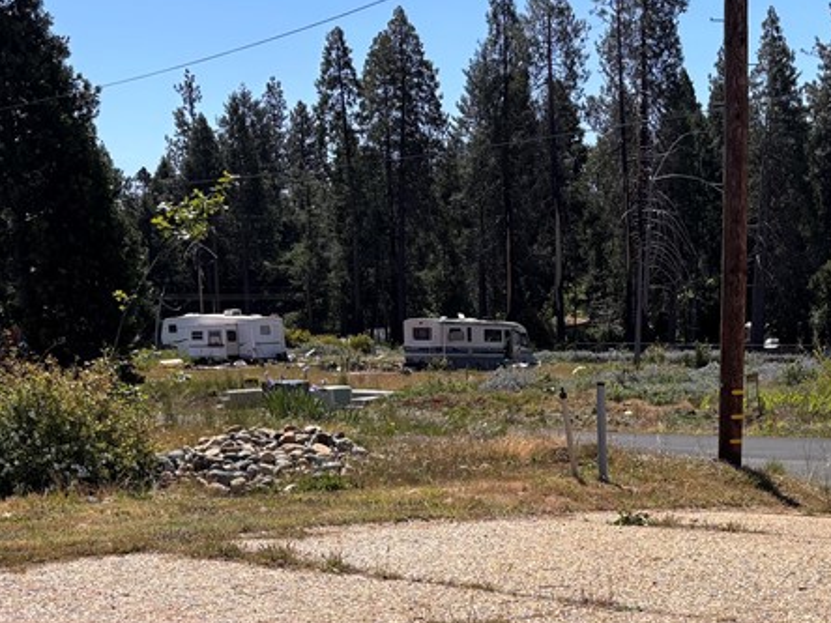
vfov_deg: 23.2
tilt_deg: -15.3
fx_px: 1440
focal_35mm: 60
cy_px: 649
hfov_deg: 31.6
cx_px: 627
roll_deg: +2.1
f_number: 1.6
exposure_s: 1/4082
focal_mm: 5.96
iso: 50
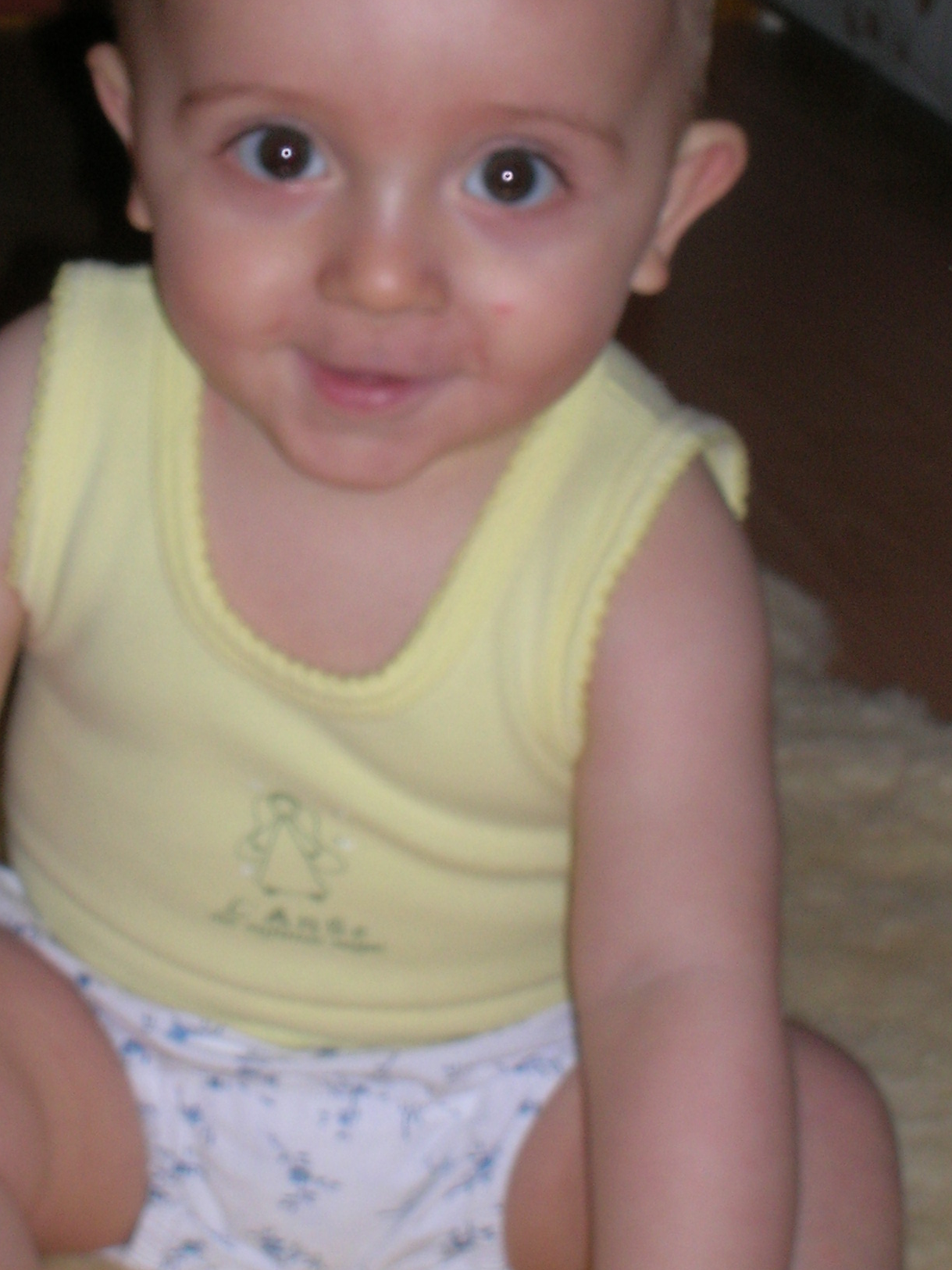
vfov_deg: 16.6
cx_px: 277
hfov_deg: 12.5
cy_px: 323
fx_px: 4326
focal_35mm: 118
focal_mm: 12.3
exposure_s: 1/60.1
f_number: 6.7
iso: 78
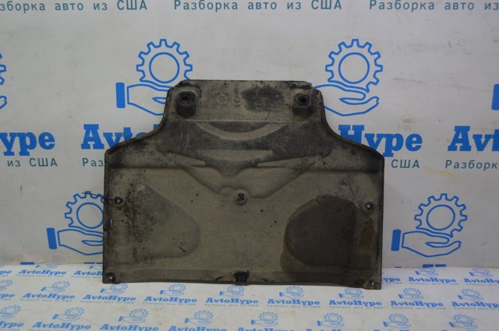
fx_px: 478
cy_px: 166
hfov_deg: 55.2
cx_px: 250
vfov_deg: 38.3
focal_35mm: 34
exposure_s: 1/60
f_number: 4
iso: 400
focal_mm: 23
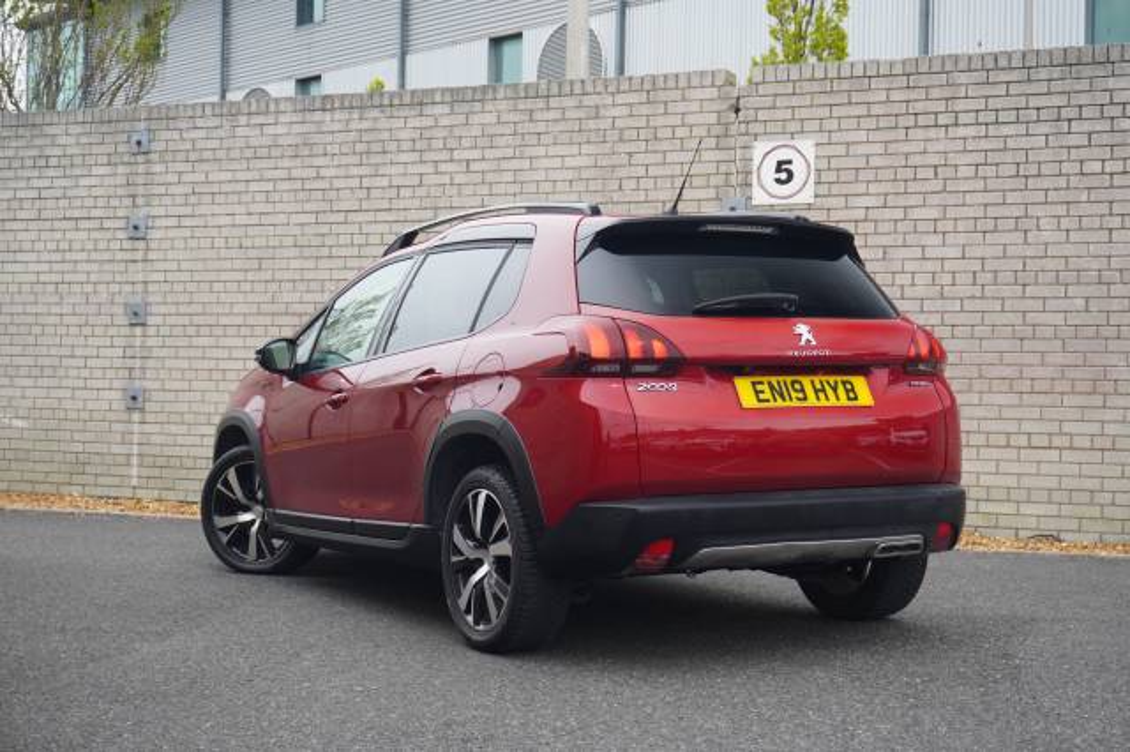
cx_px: 565
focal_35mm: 52
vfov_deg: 25.7
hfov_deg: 37.9
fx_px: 1647
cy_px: 376
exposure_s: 1/160
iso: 250
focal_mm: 35
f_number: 5.6
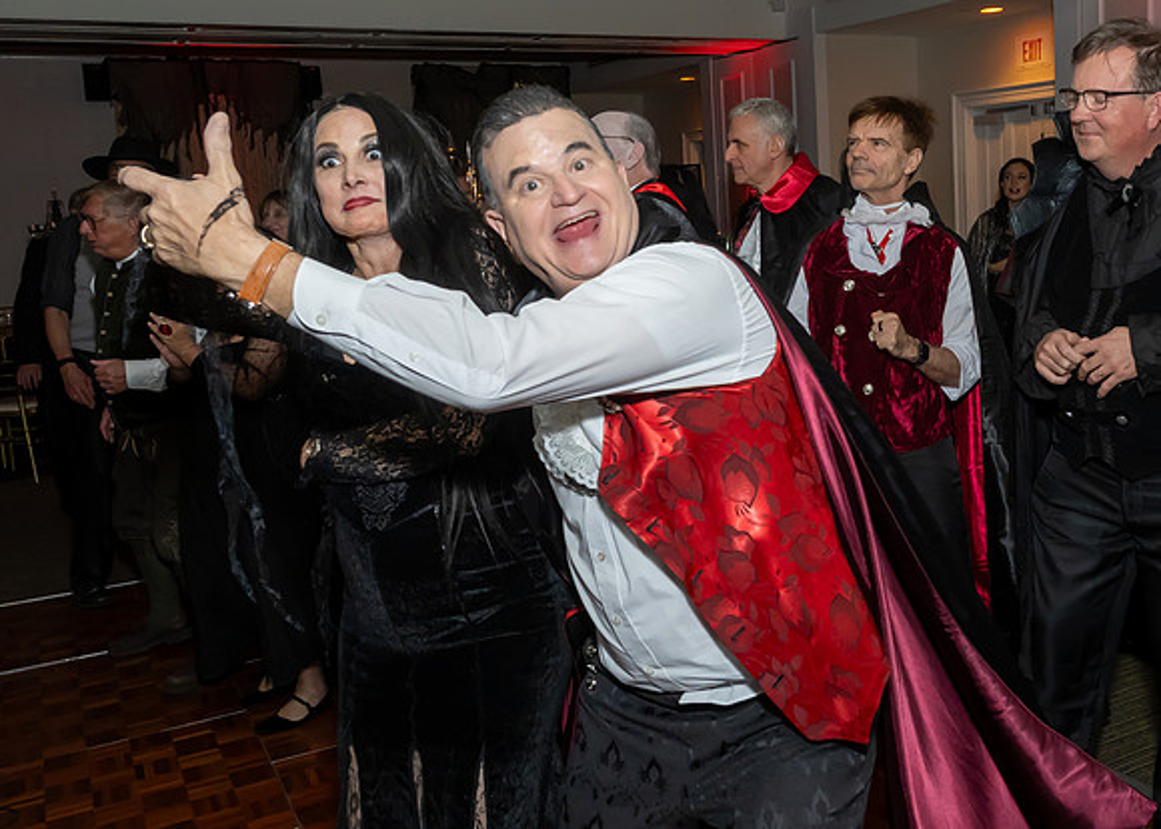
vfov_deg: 40.2
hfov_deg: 53.2
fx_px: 1129
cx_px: 791
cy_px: 336
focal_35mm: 34
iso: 1000
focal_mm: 17
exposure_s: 1/250
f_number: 8
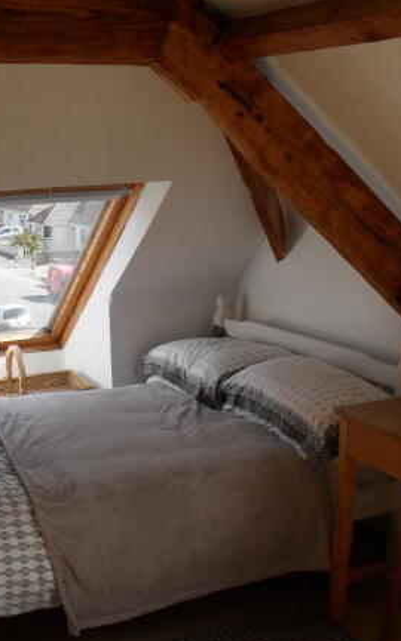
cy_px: 321
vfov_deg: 40.3
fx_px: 874
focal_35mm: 50
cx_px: 154
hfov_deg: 25.8
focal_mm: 6.3
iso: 100
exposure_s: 1/350
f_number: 3.2
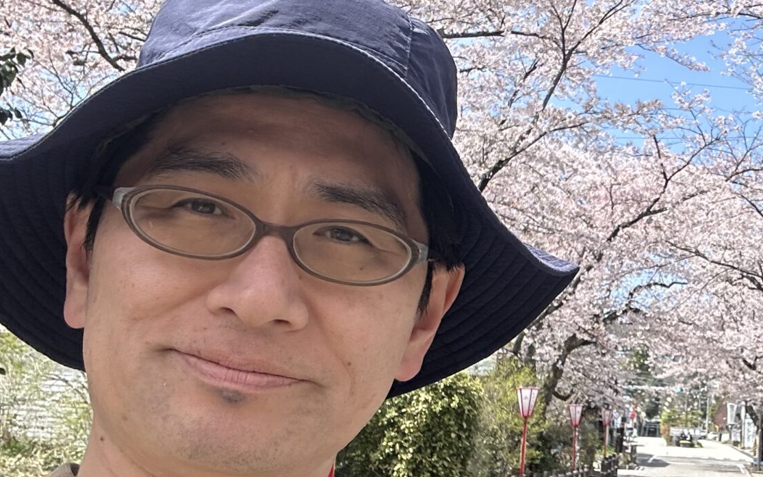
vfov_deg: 23.1
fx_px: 1165
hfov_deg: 33.5
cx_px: 747
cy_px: 212
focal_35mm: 56
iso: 25
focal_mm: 2.69
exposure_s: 1/429
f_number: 1.9
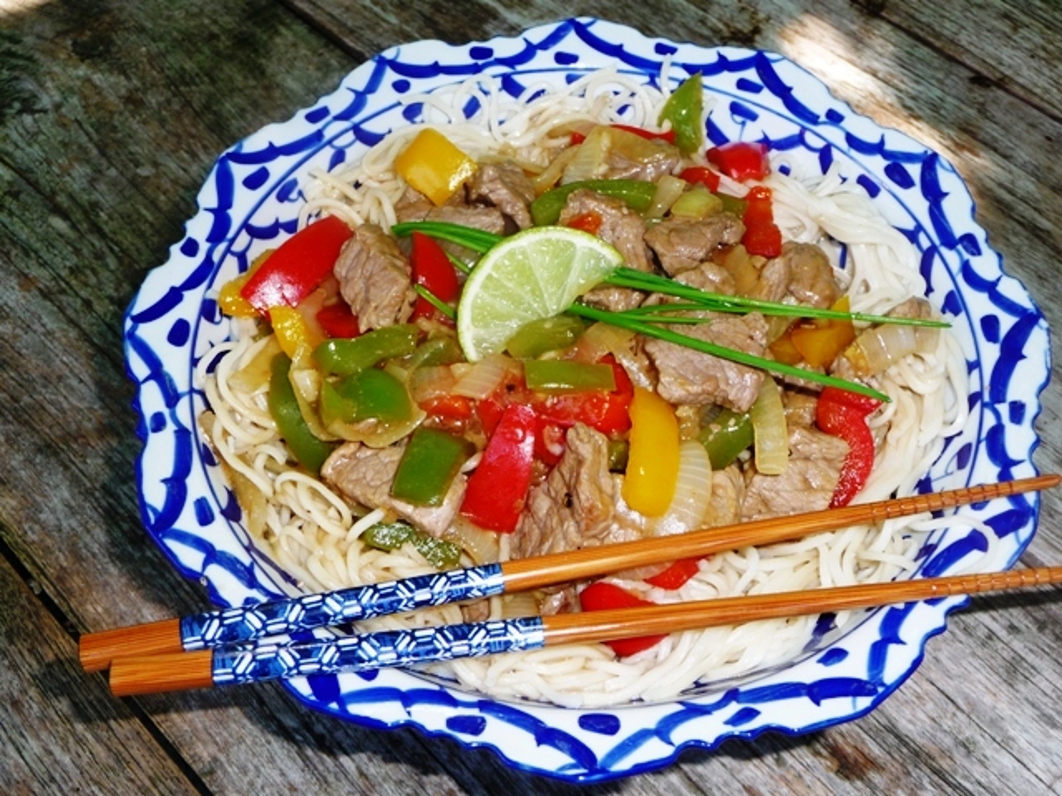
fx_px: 1227
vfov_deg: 36.0
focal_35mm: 40
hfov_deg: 46.8
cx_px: 531
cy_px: 398
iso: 100
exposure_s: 1/30
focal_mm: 6.7
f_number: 3.9
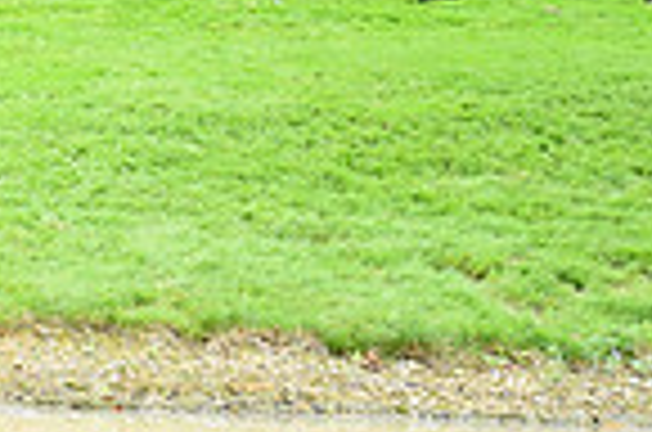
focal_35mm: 192
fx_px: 3470
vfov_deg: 7.1
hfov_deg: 10.1
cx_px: -544
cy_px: 40
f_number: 4.2
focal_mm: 48
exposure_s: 1/1600
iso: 3200
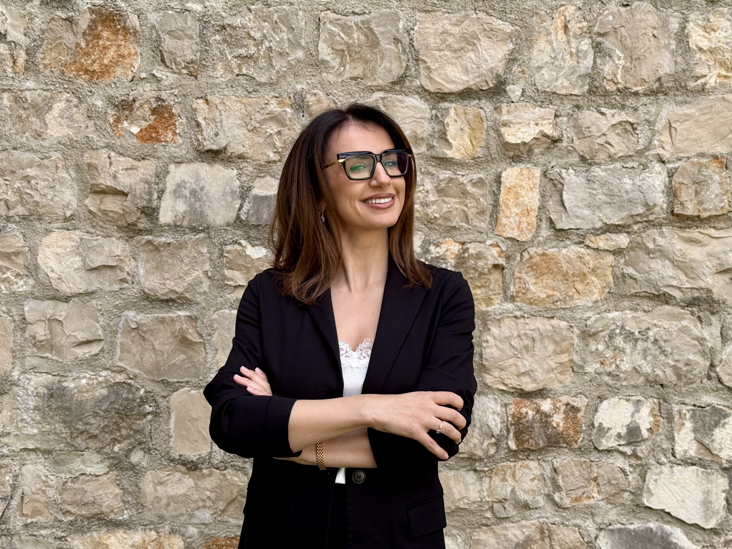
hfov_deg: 39.7
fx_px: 1015
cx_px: 366
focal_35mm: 48
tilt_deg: -5.3
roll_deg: -0.1
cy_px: 274
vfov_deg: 30.3
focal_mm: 6.76
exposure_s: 1/917
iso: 64
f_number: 1.78
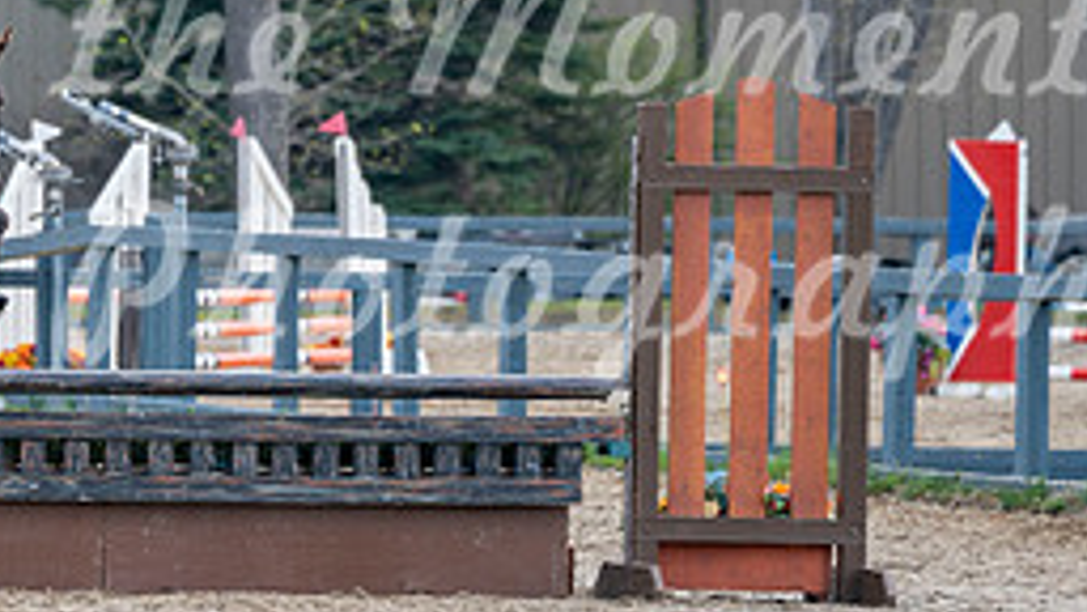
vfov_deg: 2.1
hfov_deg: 3.7
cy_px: 49
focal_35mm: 580
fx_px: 16717
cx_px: -21
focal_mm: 244
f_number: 5.6
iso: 160
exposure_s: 1/250
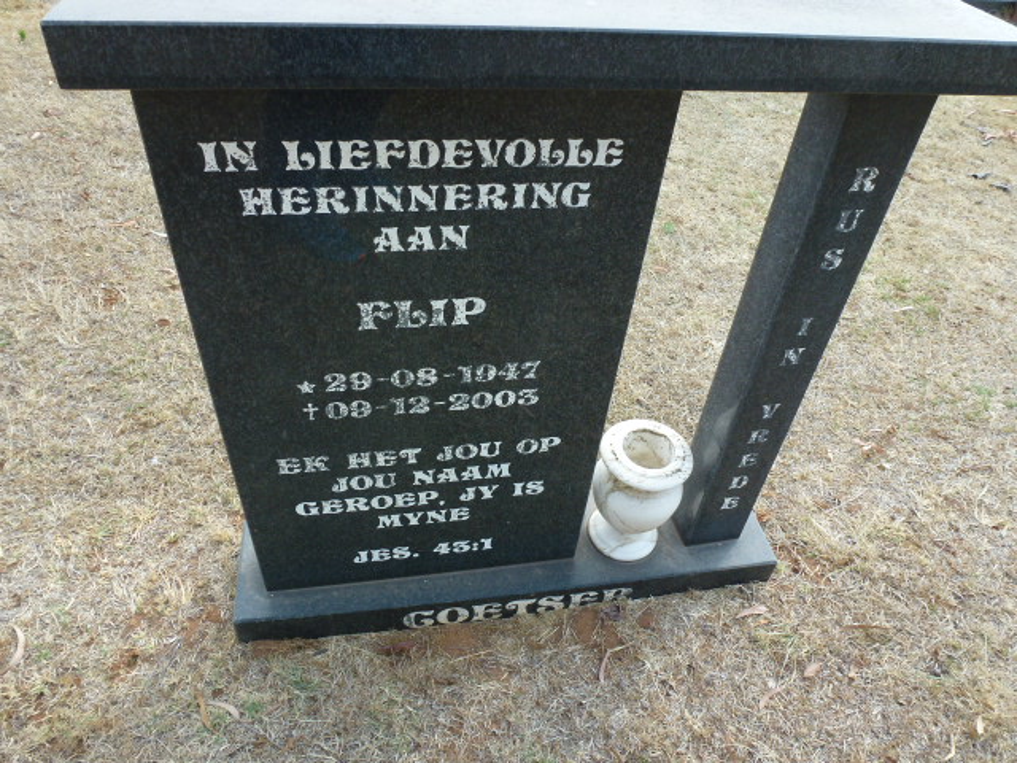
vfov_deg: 56.8
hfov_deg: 71.6
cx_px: 508
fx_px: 705
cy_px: 382
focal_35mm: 24
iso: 100
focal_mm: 4.3
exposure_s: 1/125
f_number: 4
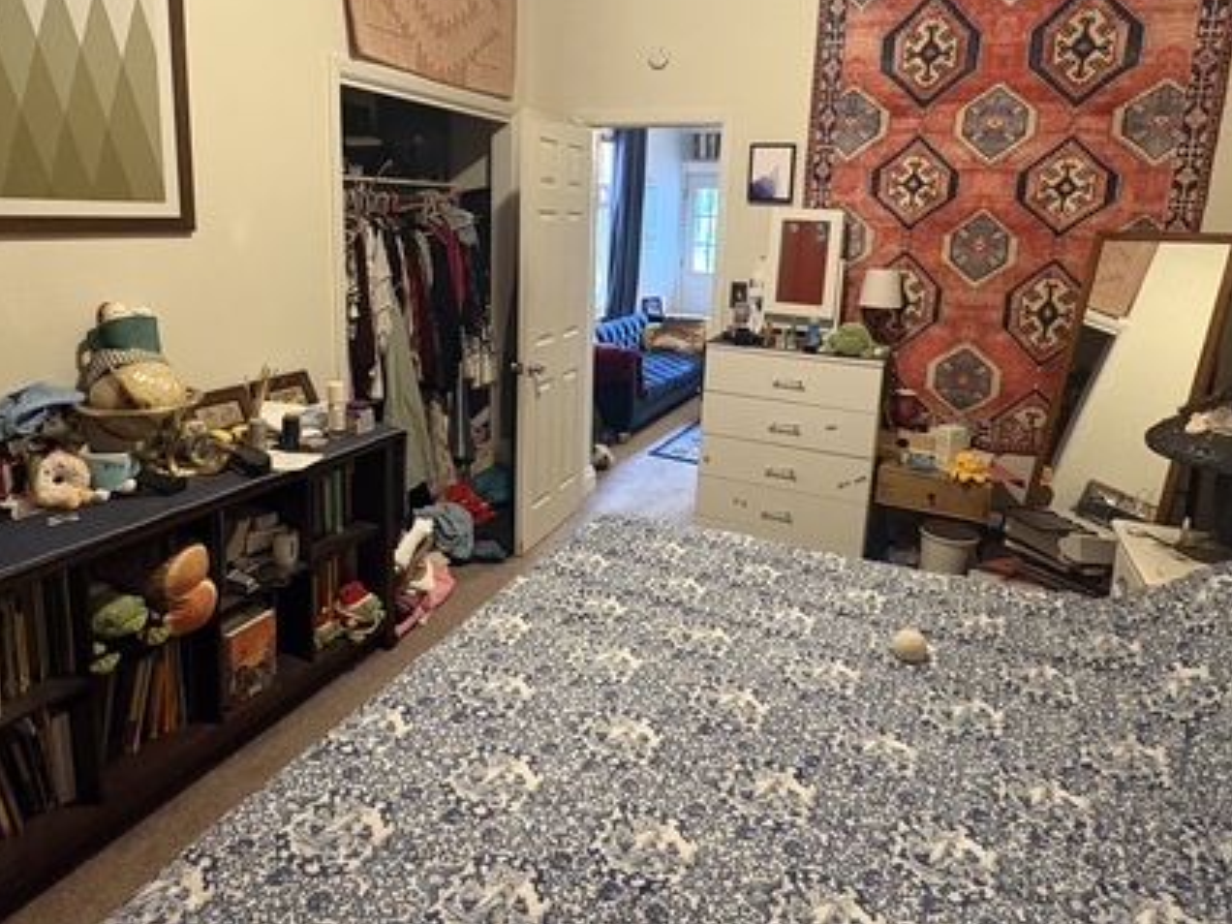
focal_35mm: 22
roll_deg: -2.1
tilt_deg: -10.5
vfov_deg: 60.4
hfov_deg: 76.4
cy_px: 354
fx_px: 783
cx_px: 626
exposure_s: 1/60
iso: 800
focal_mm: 2.22
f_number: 2.2
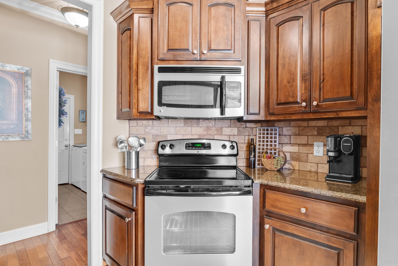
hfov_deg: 86.3
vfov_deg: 64.0
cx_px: 199
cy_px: 133
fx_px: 212
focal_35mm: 19
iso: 250
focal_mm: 12.8
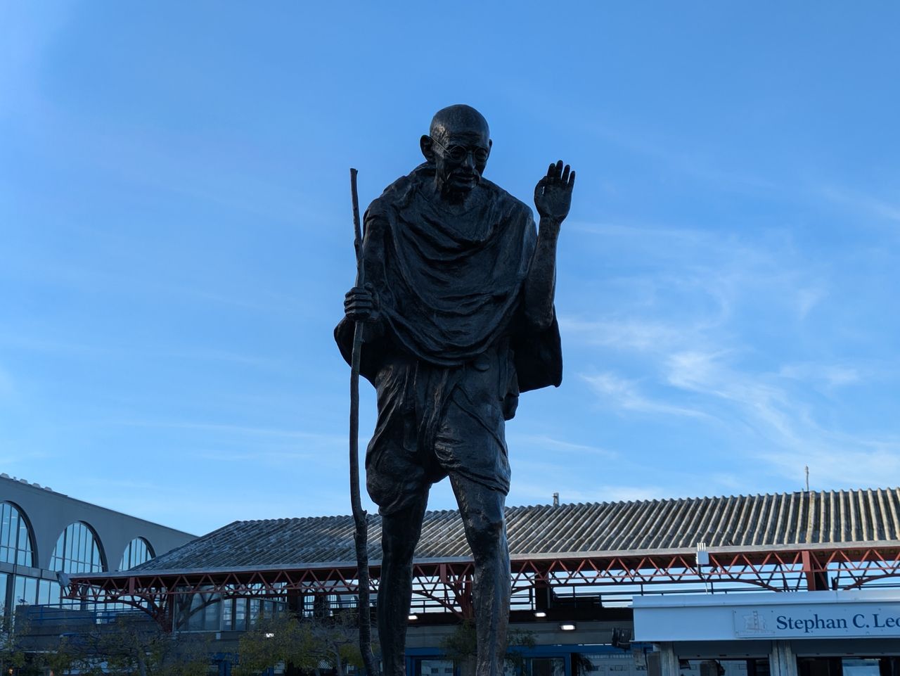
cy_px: 338
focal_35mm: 51
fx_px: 1326
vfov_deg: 28.6
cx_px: 450
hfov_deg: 37.5
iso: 49
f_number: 1.89
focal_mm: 5.43
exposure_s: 1/1172
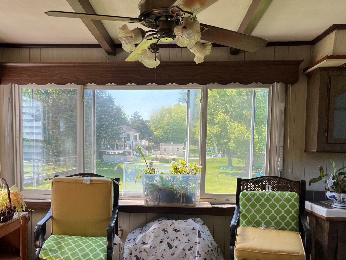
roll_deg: -0.4
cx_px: 149
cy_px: 170
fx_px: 350
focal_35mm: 35
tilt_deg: -4.3
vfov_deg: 40.3
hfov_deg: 52.5
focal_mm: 5.1
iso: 50
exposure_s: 1/307
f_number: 1.6
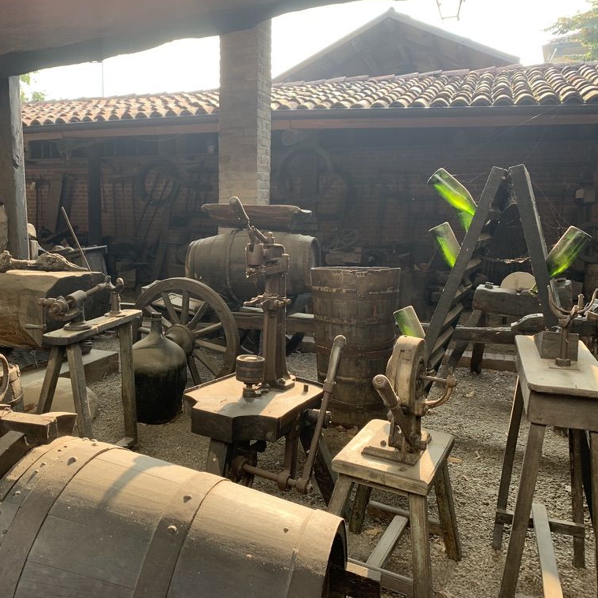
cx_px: 217
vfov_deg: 52.5
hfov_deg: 51.9
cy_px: 299
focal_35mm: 31
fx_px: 606
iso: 40
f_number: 1.8
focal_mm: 4.25
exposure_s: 1/121
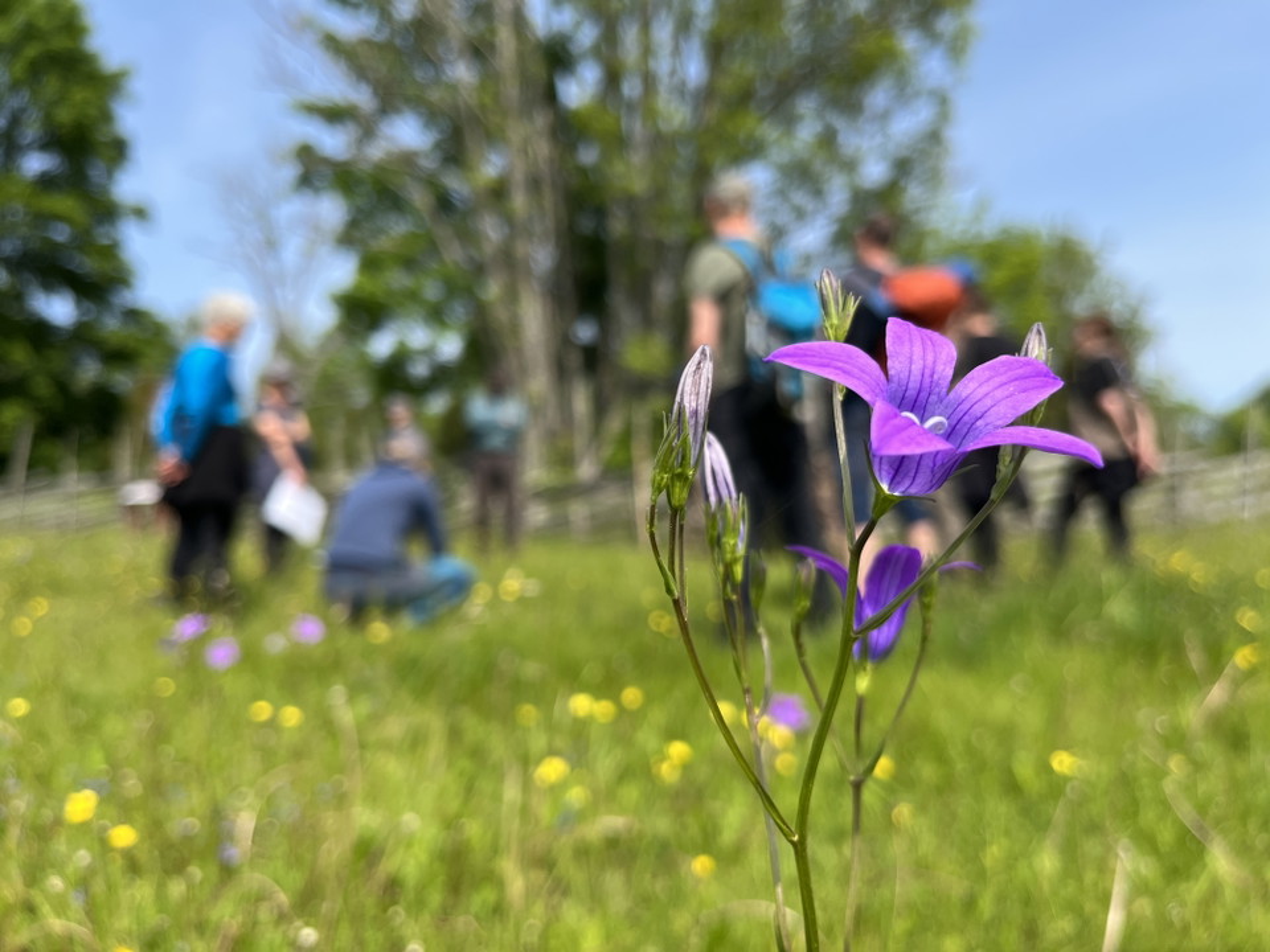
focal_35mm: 26
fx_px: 954
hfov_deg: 67.3
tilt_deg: +2.0
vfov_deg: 53.1
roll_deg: +1.4
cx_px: 635
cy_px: 476
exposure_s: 1/2463
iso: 50
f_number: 1.6
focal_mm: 5.1
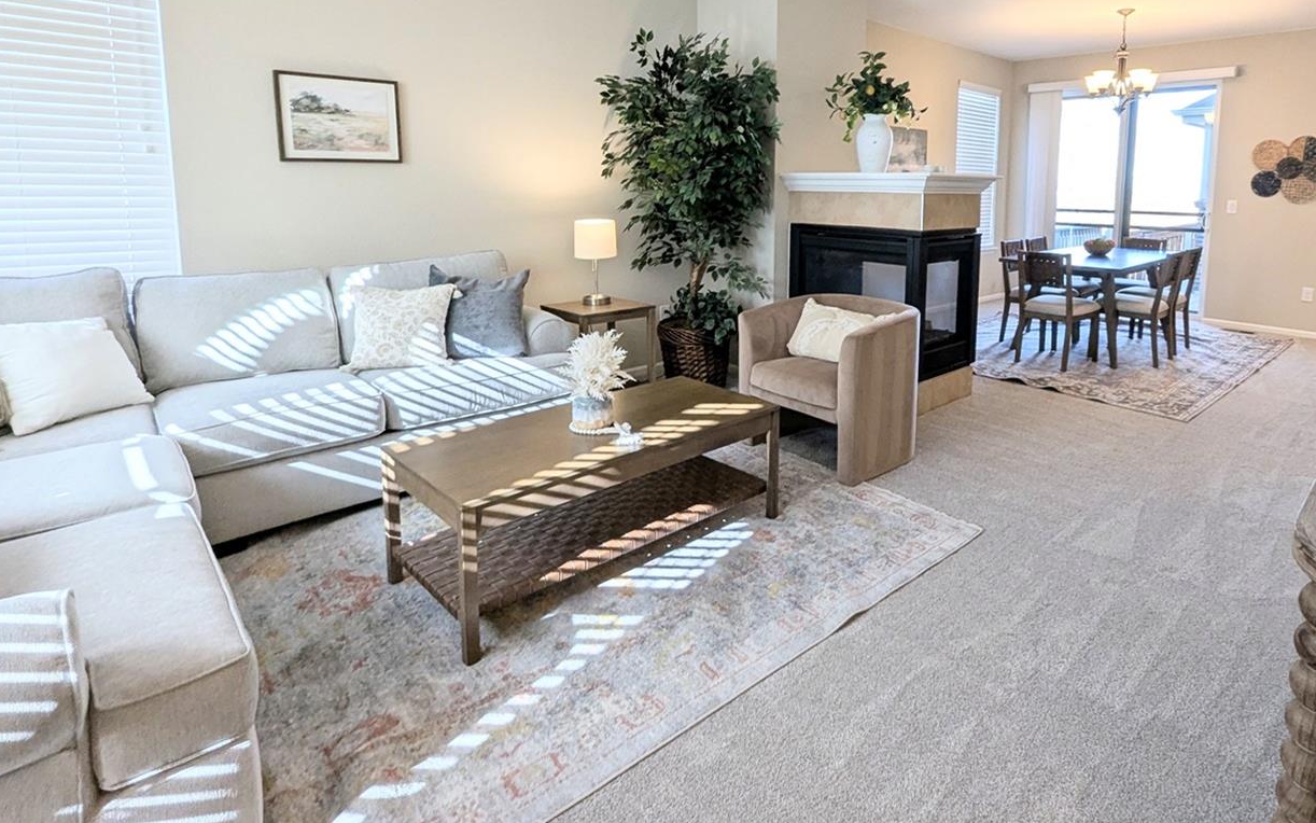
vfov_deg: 62.9
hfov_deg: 89.8
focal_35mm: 18
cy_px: 256
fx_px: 646
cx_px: 796
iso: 90
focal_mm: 1.95
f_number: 2.2
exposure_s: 1/120
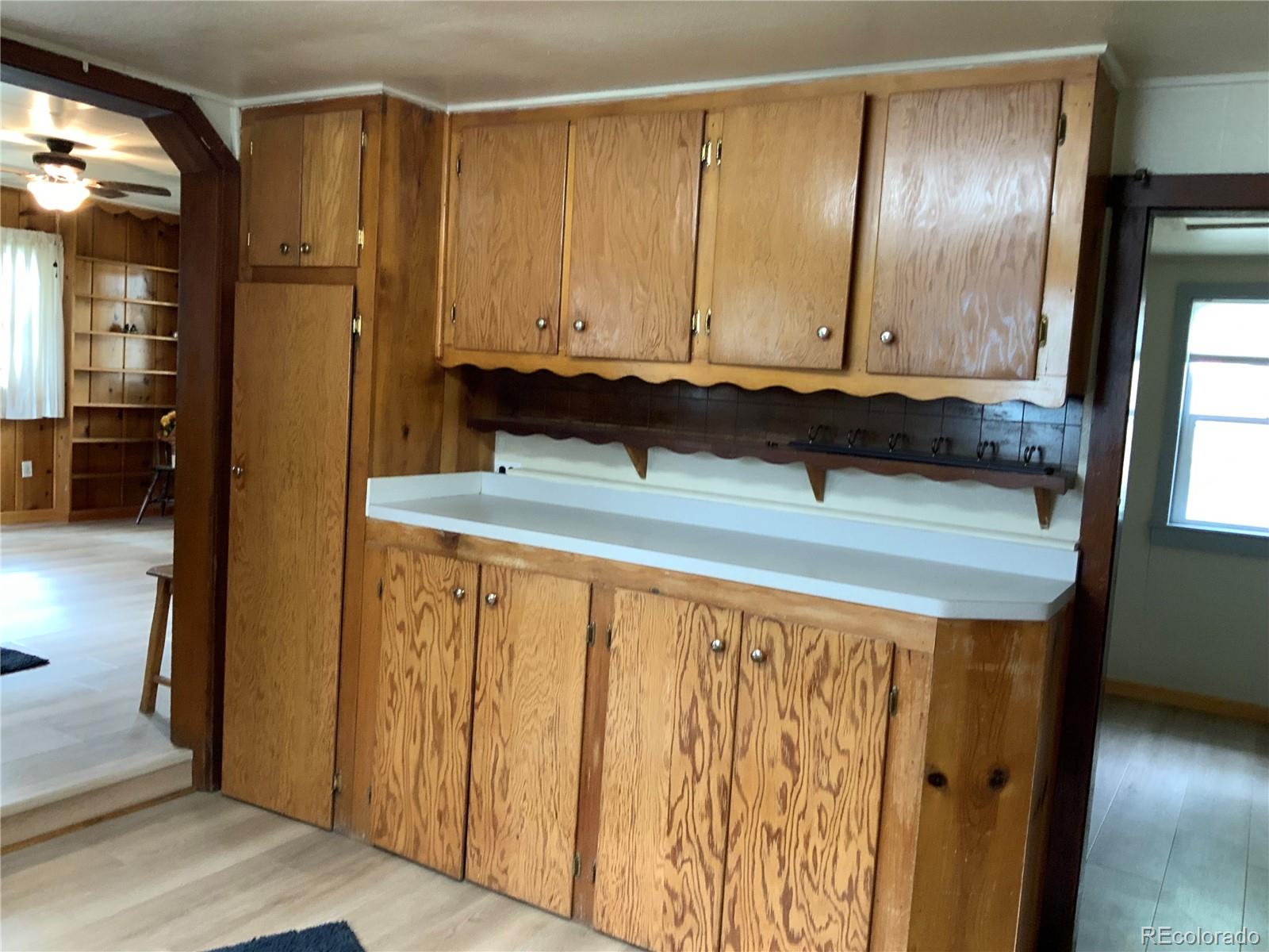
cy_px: 476
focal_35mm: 29
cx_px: 634
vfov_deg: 48.2
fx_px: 1063
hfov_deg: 61.7
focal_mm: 3
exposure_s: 1/60
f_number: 1.8
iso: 200
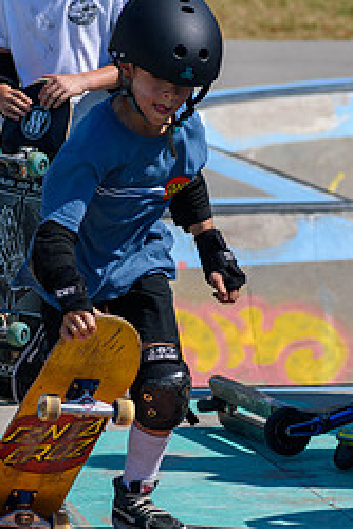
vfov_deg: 4.1
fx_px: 7329
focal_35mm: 499
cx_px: 205
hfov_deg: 2.8
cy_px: 368
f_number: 5.6
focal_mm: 185
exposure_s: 1/2000
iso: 200
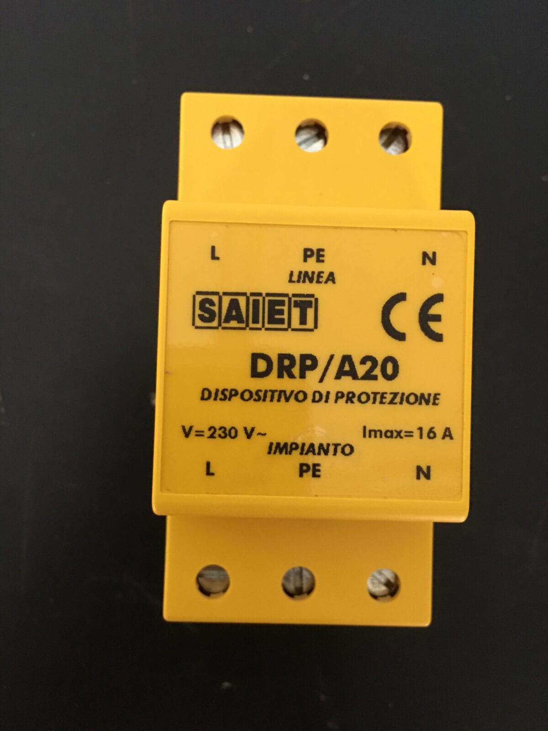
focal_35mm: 29
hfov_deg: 48.2
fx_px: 612
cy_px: 366
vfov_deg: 61.7
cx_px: 274
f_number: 2.2
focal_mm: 4.15
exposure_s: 1/10
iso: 100
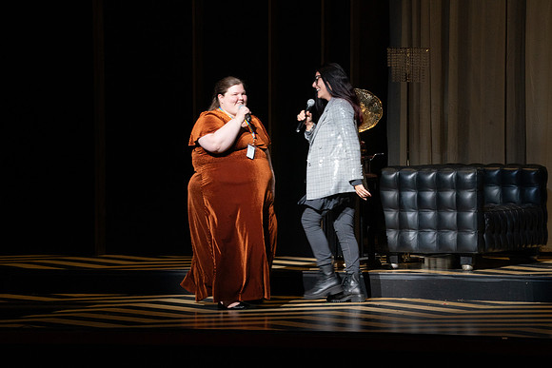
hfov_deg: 10.3
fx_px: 3067
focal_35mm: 200
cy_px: 184
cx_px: 276
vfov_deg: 6.9
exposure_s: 1/160
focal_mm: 200
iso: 3200
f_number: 14
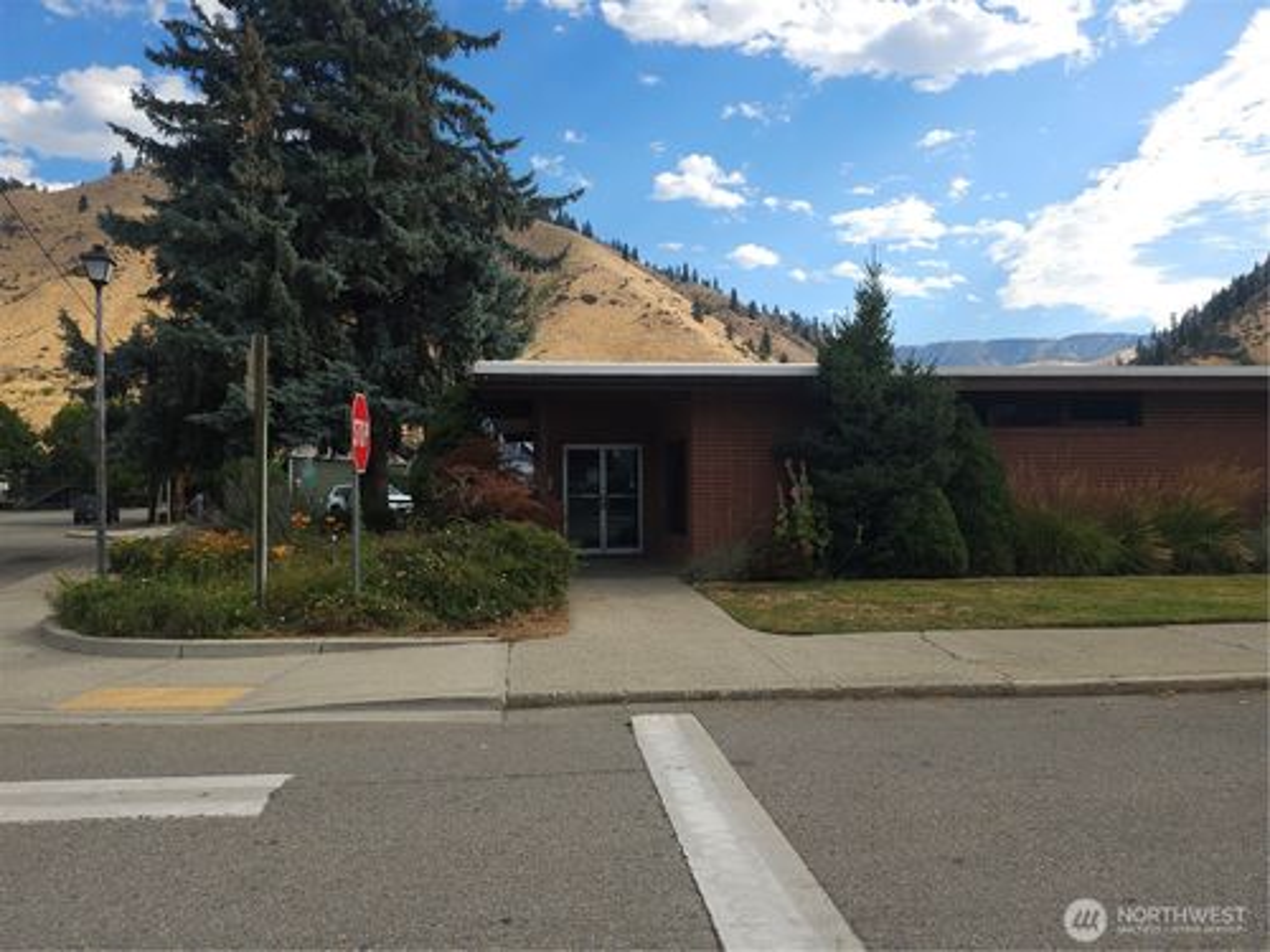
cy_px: 476
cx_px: 635
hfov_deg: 71.6
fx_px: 881
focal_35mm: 24
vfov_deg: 56.8
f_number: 1.8
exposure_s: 1/4016
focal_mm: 5
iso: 100
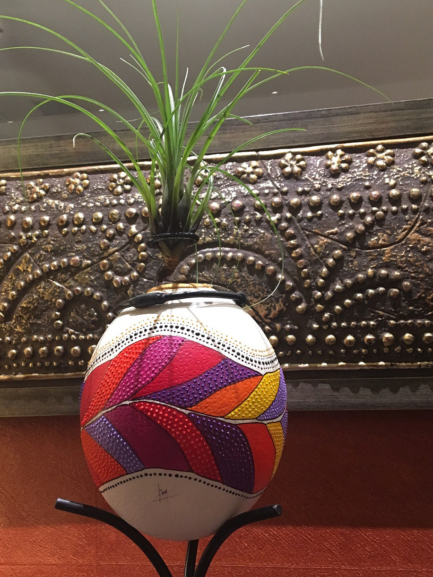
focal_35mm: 38
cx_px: 186
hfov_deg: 37.7
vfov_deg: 48.8
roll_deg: +1.3
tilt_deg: +7.0
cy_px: 327
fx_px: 634
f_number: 2.2
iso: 200
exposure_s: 1/24
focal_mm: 4.15
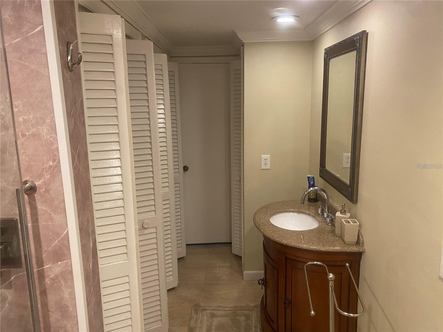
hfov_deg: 67.3
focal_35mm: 26
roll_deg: +2.5
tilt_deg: -10.7
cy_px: 166
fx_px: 333
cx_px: 222
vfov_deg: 53.1
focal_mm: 4.25
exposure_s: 1/60
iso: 160
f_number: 1.8
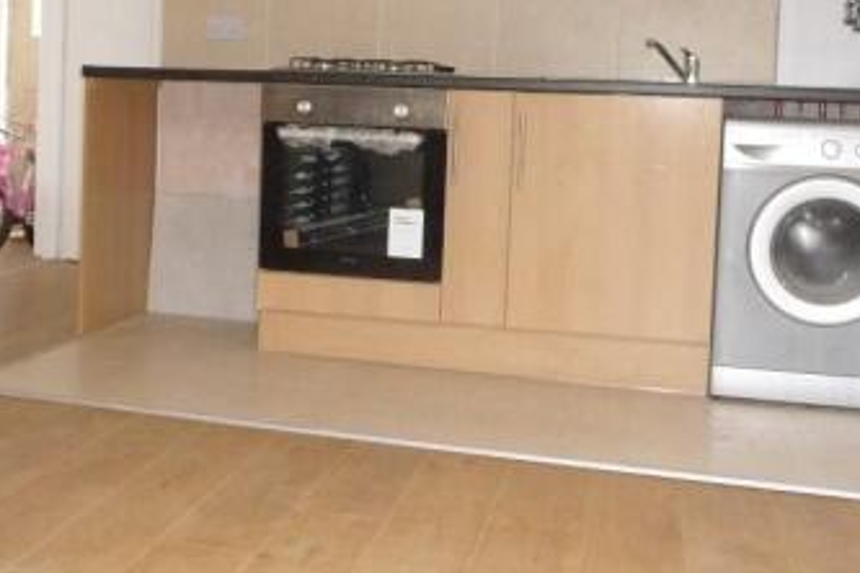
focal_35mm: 51
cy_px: 151
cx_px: 340
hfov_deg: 38.7
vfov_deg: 26.2
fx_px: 1218
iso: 400
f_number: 3.3
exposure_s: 1/30
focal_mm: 4.7
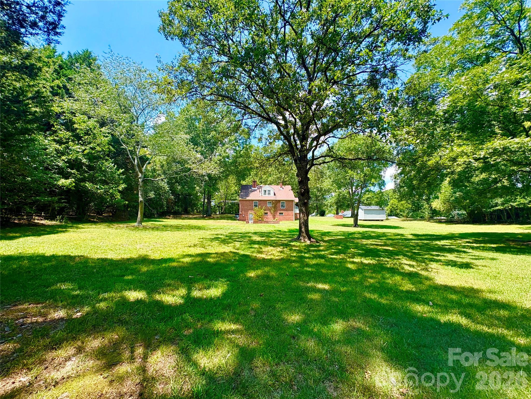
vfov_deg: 85.7
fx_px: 215
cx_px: 266
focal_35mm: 14
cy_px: 200
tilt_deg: +6.0
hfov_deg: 102.1
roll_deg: -0.2
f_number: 2.2
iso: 50
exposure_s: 1/537
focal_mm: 2.22
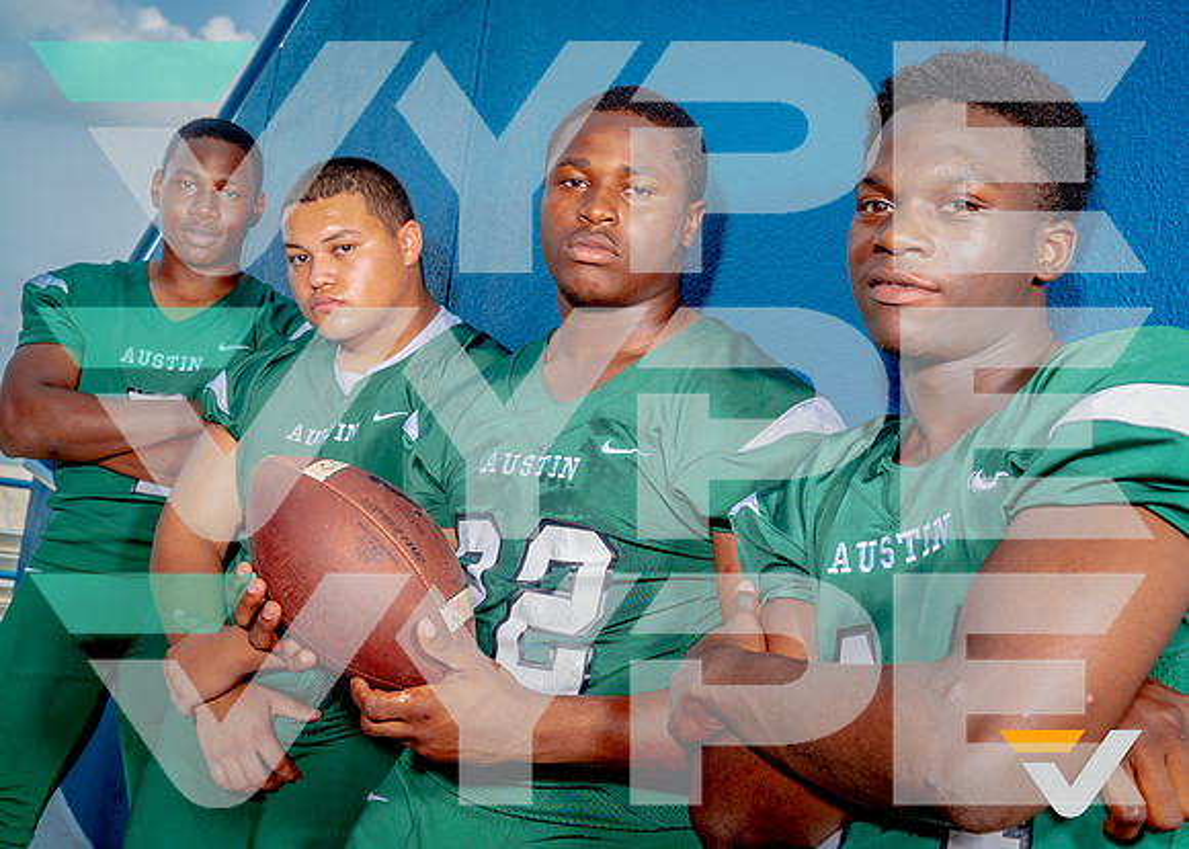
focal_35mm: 40
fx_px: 1343
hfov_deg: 47.8
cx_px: 617
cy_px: 424
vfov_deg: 35.1
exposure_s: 1/125
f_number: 8
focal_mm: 38
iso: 100
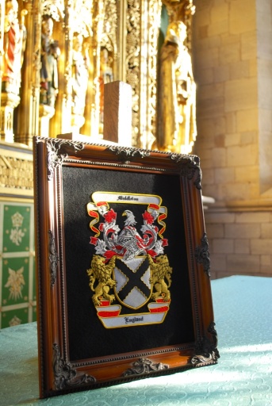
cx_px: 136
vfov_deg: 53.1
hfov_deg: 37.0
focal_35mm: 36
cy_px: 203
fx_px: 407
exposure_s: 1/13
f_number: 4.2
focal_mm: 24
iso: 100
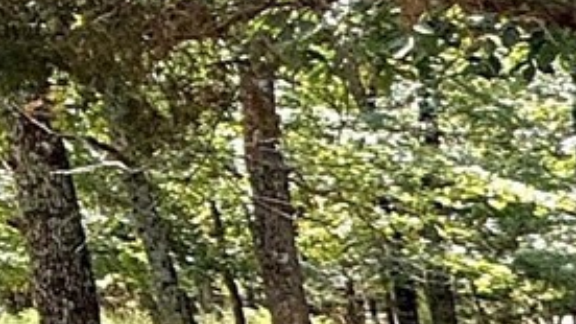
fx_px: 1618
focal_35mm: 106
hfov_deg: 10.5
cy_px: -27
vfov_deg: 11.3
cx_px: -1283
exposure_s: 1/296
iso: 40
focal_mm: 2.2
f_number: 2.2
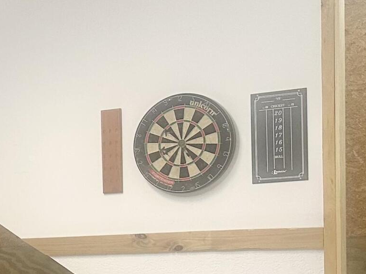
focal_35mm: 94
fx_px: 994
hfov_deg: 19.1
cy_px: 300
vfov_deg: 15.3
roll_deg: +2.7
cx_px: -126
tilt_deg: -5.6
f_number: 1.78
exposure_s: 1/60
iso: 250
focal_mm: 6.86
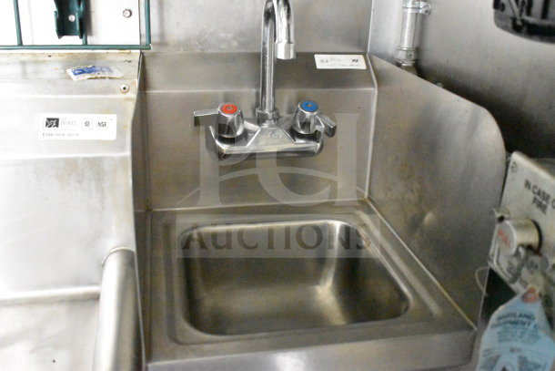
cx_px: 278
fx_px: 578
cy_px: 186
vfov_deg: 35.5
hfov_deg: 51.3
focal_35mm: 38
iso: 25600
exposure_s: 1/20
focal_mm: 25
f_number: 4
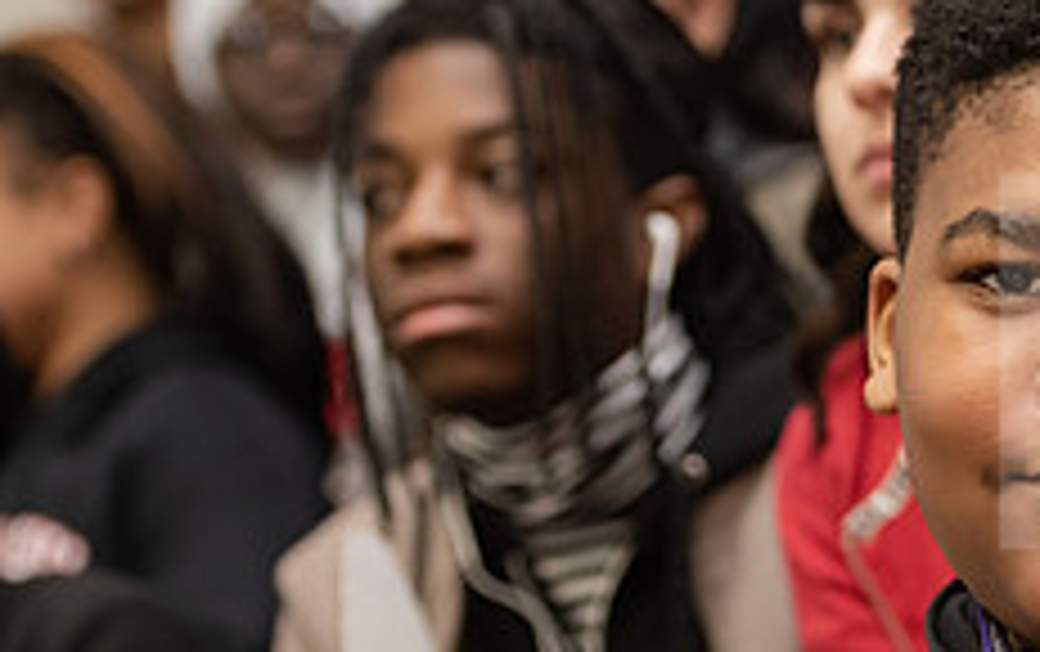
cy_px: 717
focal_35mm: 179
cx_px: 864
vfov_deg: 7.3
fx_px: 5080
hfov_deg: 11.6
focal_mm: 70
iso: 2500
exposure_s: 1/160
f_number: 3.5
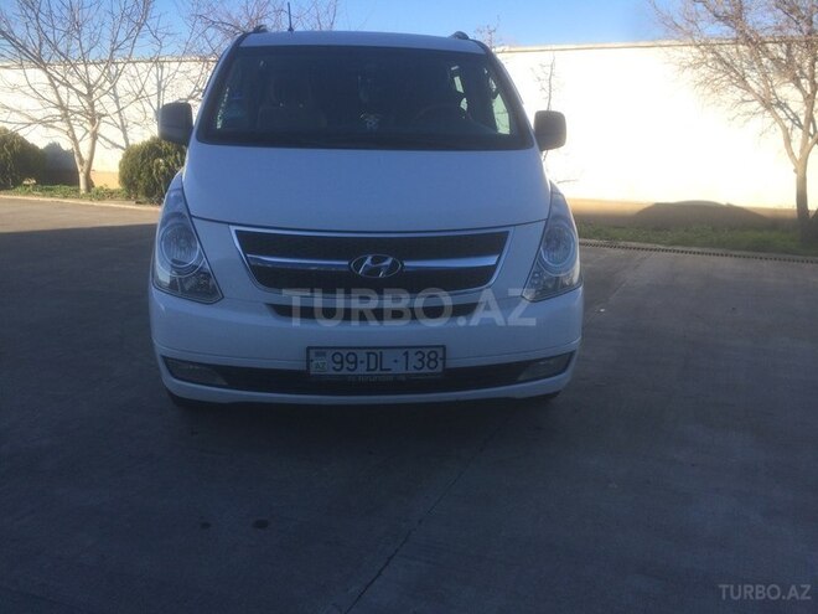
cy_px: 307
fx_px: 685
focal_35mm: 29
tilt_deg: -14.1
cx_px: 409
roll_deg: -1.9
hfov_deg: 61.7
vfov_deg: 48.2
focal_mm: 4.15
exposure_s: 1/1026
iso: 32
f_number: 2.2
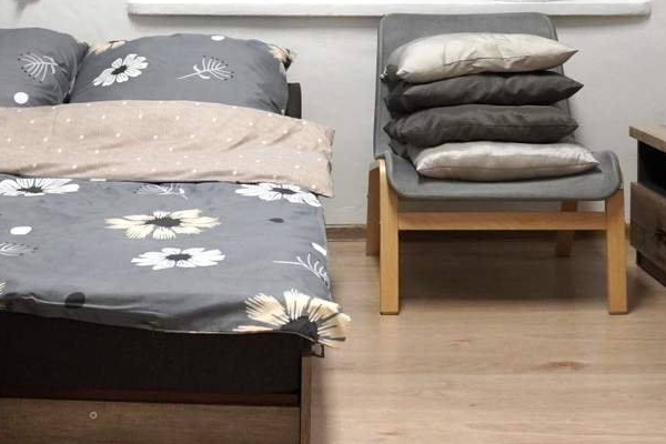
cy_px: 18
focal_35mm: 64
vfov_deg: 20.7
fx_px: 1184
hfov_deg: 31.3
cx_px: 255
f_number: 4
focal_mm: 16
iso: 1600
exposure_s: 1/160
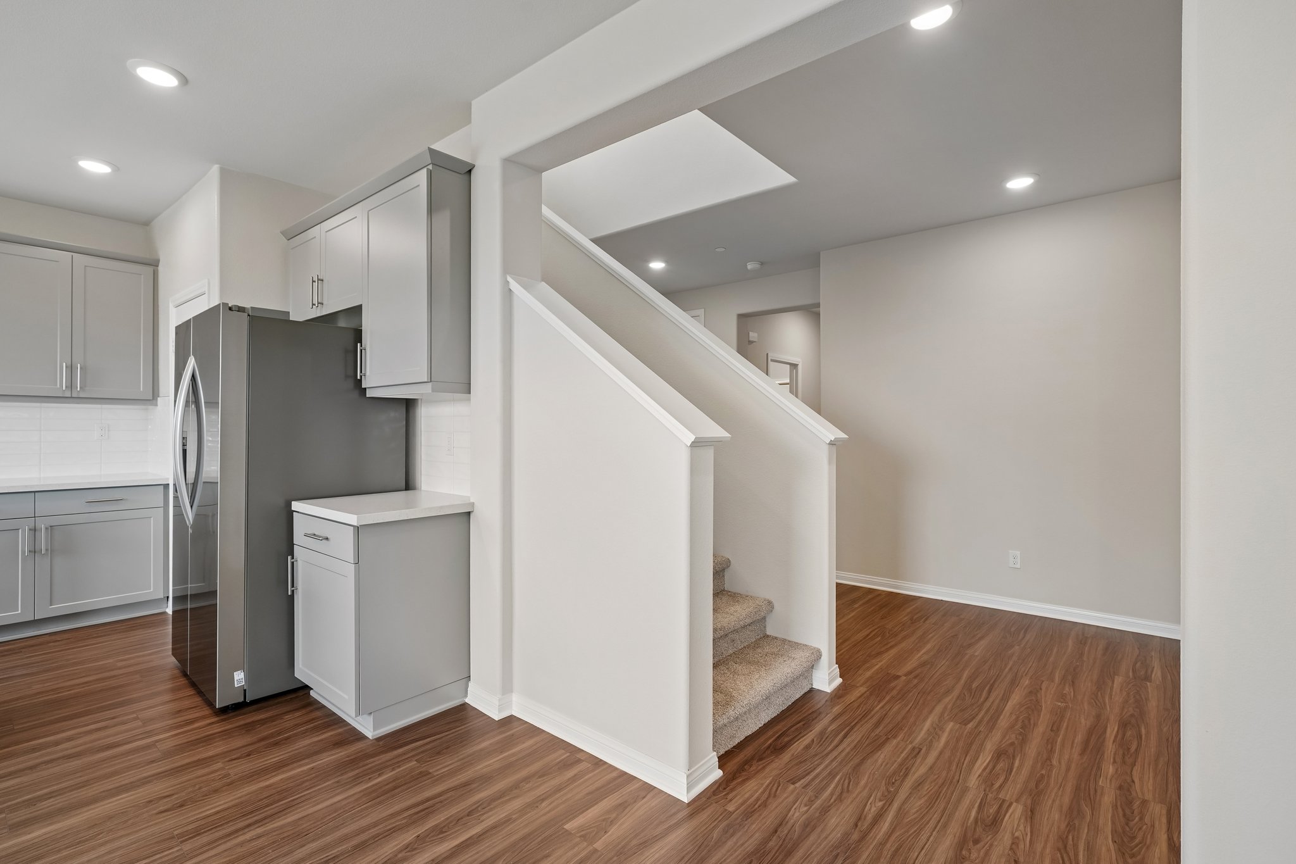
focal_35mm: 15
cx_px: 648
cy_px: 432
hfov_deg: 100.4
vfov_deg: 77.3
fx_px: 540
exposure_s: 1/30
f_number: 8
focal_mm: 15
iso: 400
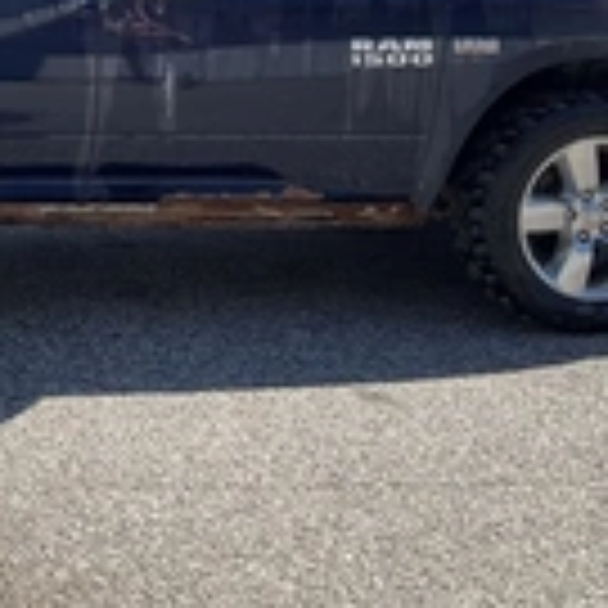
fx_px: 1510
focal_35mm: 76
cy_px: 27
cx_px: -59
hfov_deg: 21.6
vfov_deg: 22.1
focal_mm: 3
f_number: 1.8
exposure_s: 1/781
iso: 25
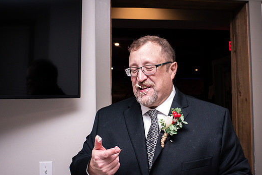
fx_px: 284
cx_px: 145
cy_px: 83
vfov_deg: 34.2
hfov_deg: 49.5
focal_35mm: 39
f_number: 5.6
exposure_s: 1/200
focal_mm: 35
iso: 2500
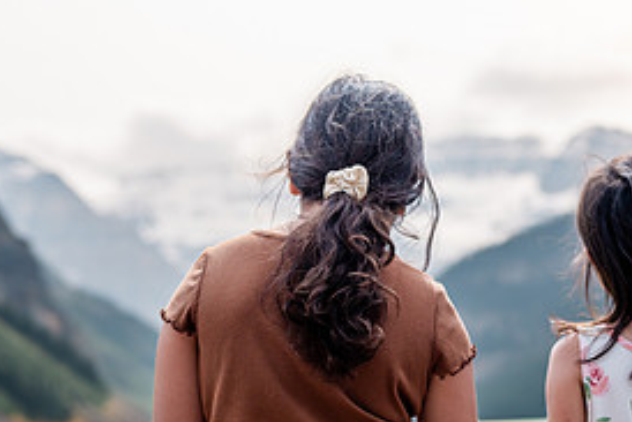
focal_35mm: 74
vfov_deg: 18.3
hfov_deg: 27.1
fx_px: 1300
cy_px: 342
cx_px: 434
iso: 200
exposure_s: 1/6400
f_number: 2
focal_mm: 35
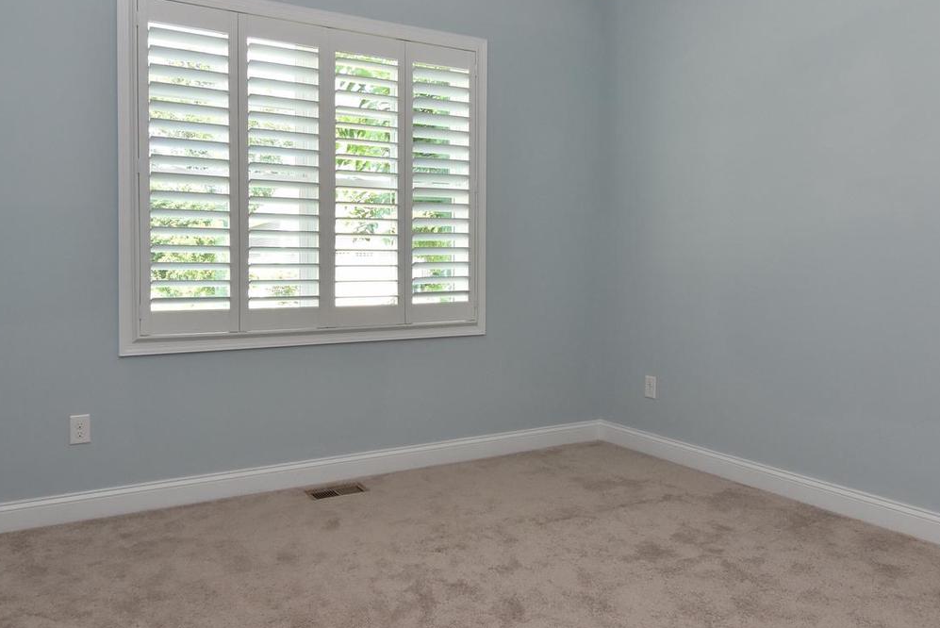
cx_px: 426
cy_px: 278
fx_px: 679
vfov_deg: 49.5
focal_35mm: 26
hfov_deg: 69.2
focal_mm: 12
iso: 800
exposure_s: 1/80
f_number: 9
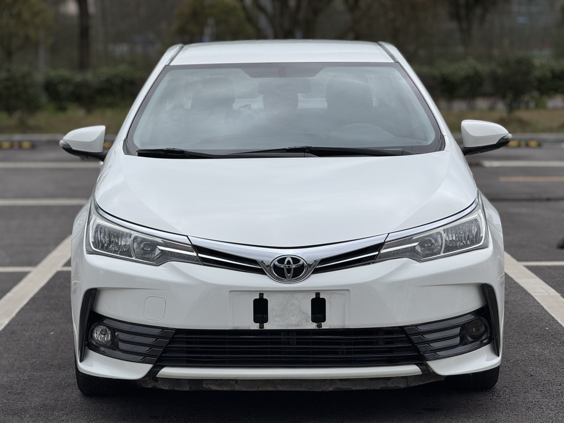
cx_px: 282
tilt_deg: -5.1
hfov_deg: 16.4
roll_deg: +0.7
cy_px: 212
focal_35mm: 120
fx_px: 1955
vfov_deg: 12.3
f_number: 2.8
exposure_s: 1/1577
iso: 50
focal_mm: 15.66
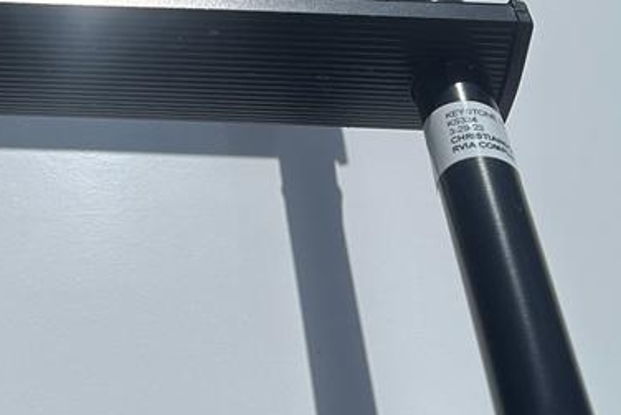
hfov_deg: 23.4
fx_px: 1467
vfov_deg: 15.3
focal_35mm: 85
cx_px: 83
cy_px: -136
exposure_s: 1/15625
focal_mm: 6.86
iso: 80
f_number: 1.78
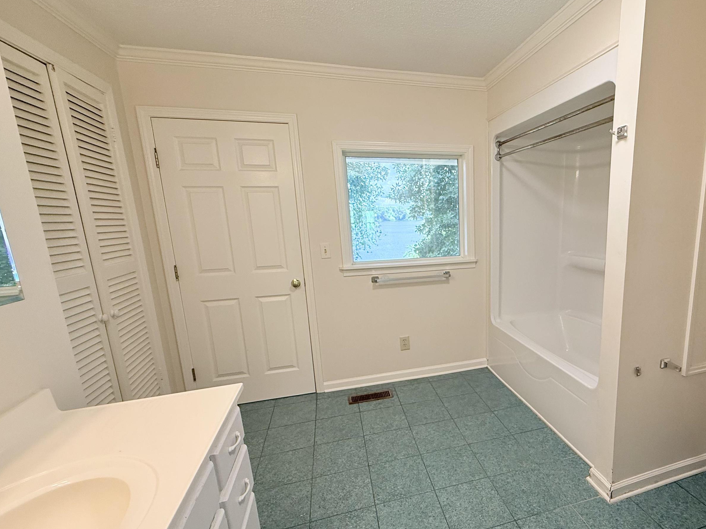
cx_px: 450
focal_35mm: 18
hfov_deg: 85.7
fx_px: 367
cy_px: 289
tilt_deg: -10.9
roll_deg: +0.4
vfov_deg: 71.4
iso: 200
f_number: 2.2
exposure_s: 1/120
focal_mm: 2.22
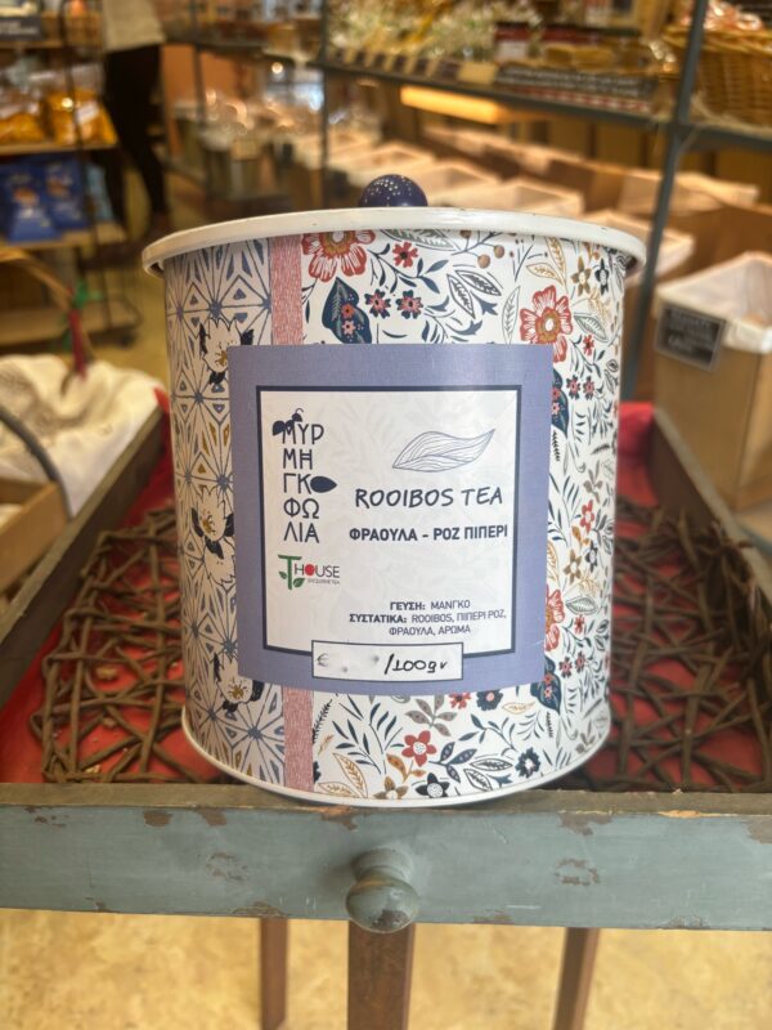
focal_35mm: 26
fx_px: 773
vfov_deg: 67.3
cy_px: 515
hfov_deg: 53.1
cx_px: 386
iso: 80
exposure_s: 1/121
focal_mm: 5.96
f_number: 1.6
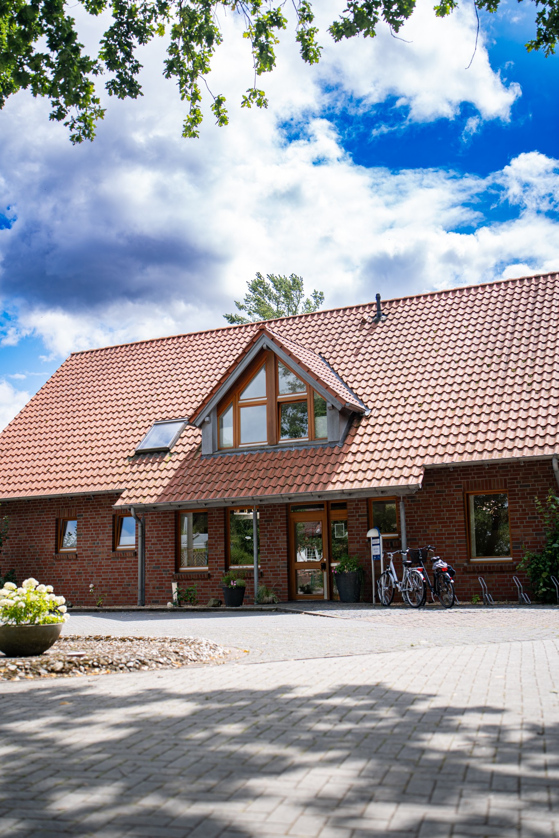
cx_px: 280
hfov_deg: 37.8
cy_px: 419
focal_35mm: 35
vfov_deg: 54.4
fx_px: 815
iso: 100
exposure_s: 1/2500
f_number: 2
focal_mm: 35
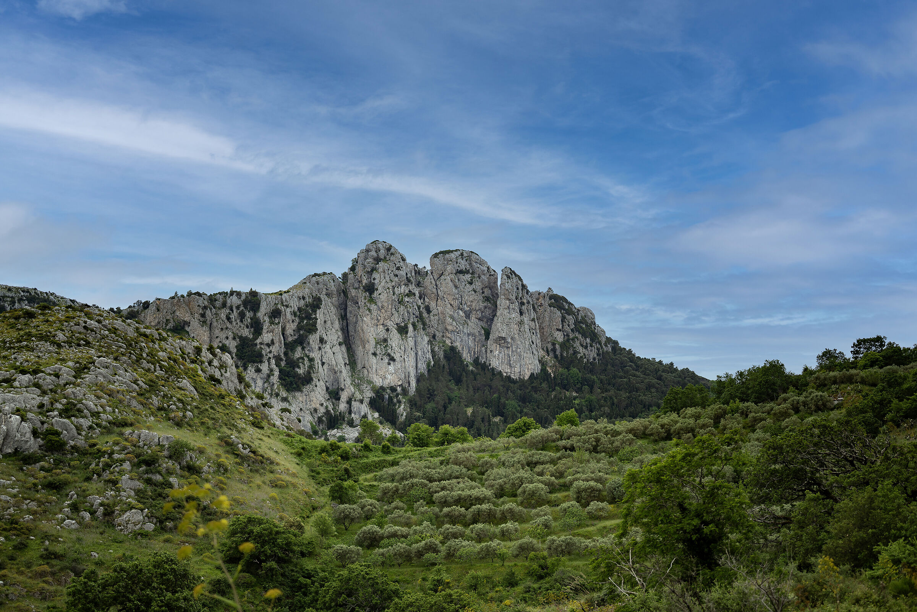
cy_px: 306
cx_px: 458
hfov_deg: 39.6
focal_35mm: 50
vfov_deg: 27.0
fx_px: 1274
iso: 100
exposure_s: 1/250
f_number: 1.8
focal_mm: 50
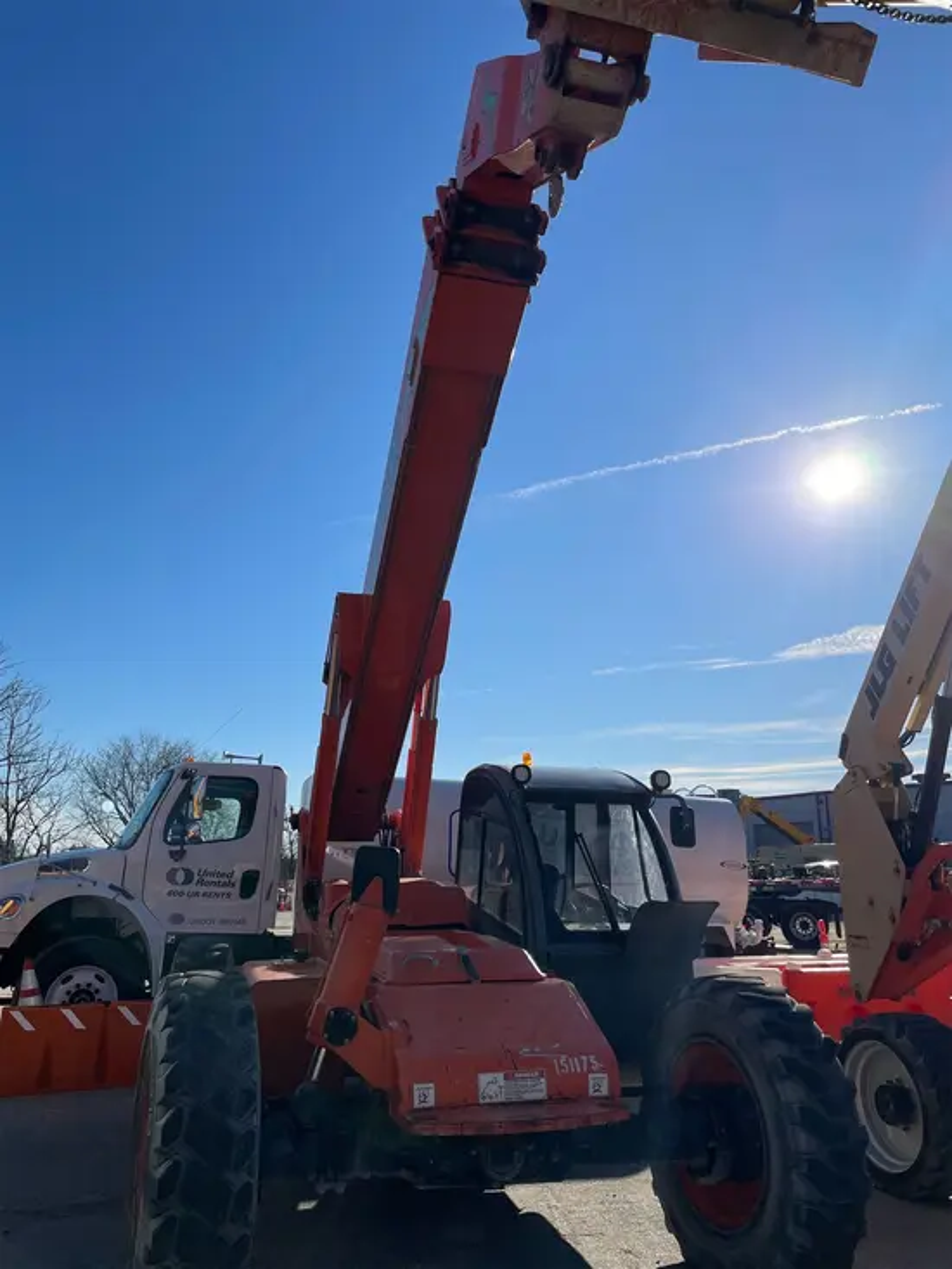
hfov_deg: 53.1
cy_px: 634
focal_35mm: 26
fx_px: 953
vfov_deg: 67.3
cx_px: 476
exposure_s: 1/9091
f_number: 1.6
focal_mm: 4.2
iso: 50
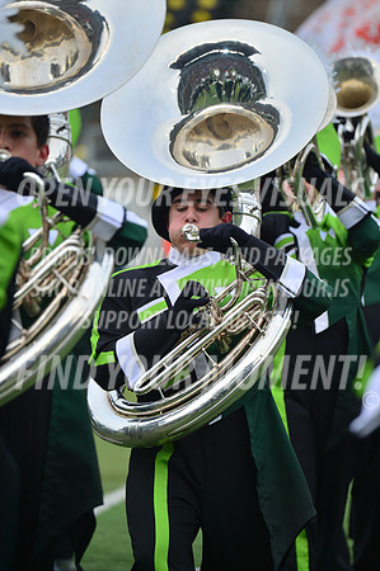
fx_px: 5237
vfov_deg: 6.3
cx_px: 190
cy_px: 286
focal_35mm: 330
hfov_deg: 4.2
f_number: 5.6
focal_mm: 330
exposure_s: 1/800
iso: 200
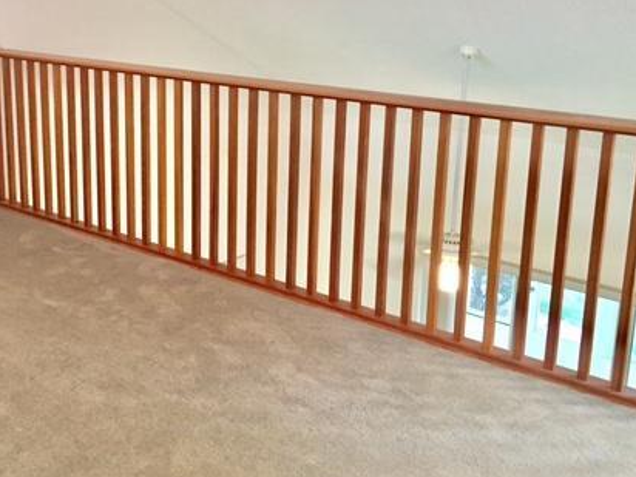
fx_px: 827
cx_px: 219
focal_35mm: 45
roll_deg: -1.6
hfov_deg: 41.6
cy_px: 170
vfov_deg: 32.0
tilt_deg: -12.8
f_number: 2.2
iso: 80
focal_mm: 4.15
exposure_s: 1/10
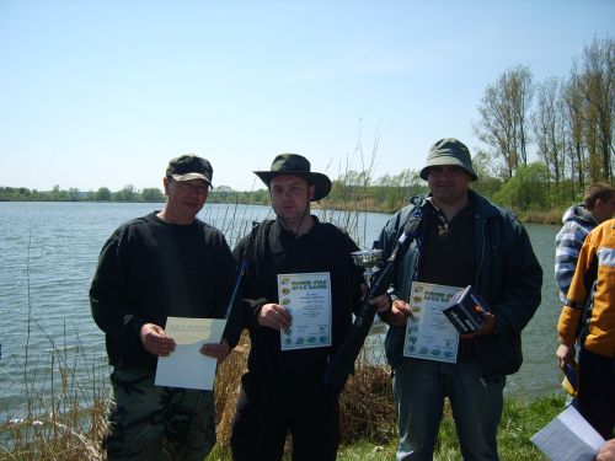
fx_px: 622
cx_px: 308
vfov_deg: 40.7
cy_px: 230
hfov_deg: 52.6
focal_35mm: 35
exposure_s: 1/180
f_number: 7.1
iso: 50
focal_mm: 7.4
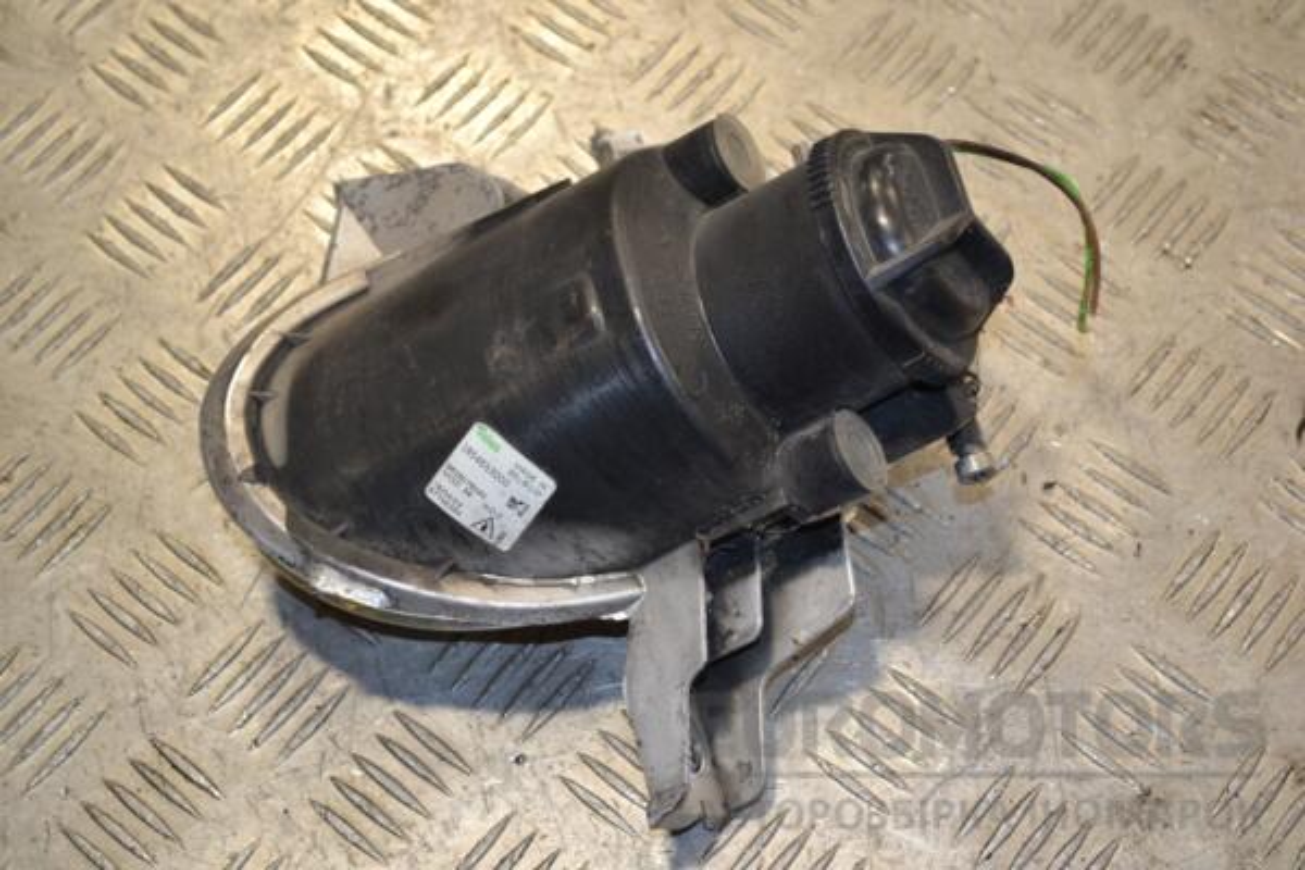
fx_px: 2501
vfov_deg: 19.7
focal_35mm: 69
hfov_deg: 29.2
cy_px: 435
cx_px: 652
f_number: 5.3
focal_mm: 46
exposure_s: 1/100
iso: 400
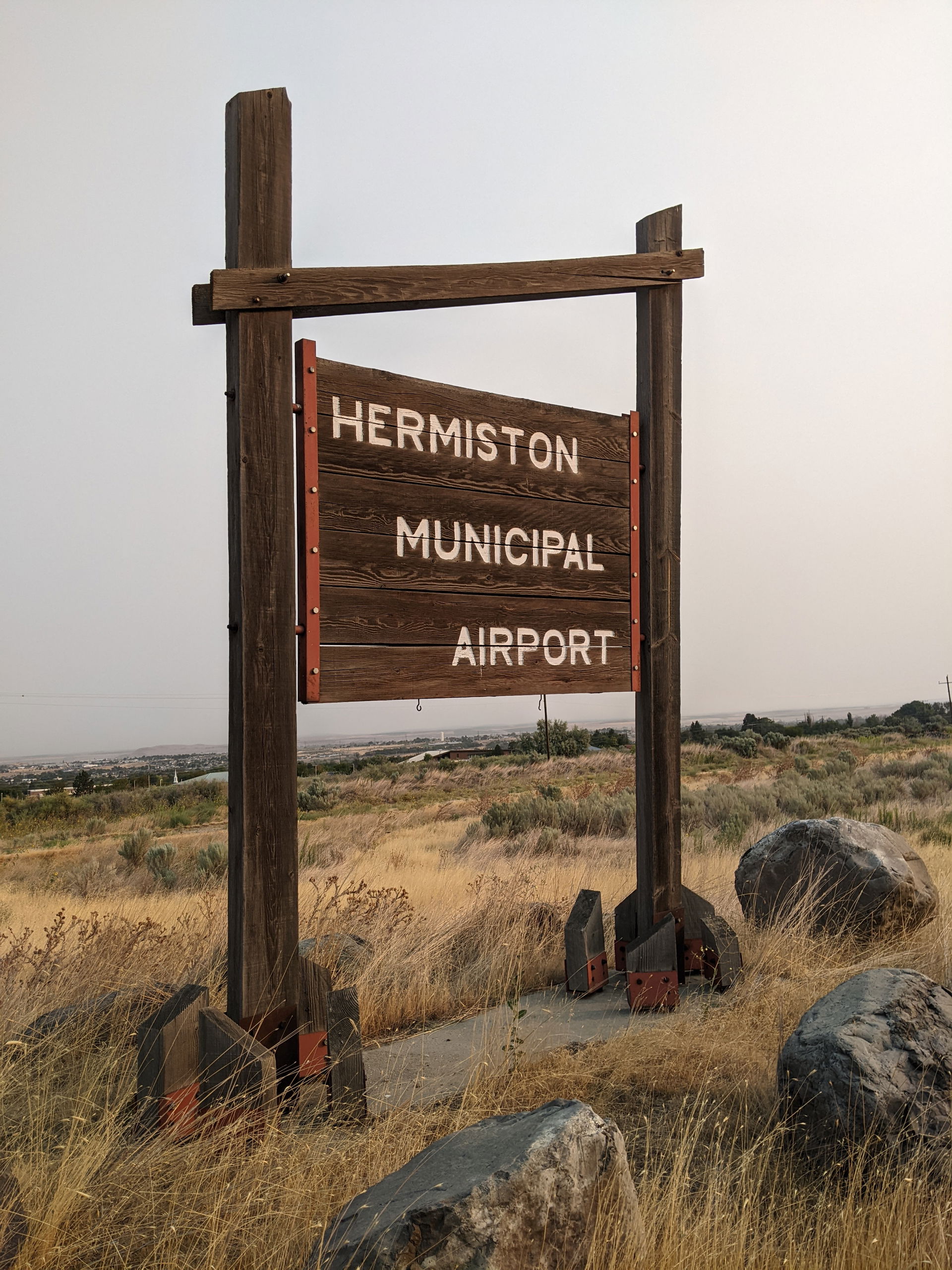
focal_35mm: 27
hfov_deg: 51.4
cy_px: 635
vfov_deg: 65.3
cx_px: 476
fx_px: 990
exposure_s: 1/1466
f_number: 1.8
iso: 67
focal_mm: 4.44
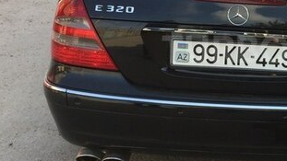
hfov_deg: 30.1
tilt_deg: -17.6
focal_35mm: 67
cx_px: 257
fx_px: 510
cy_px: 49
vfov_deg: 17.9
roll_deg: -2.2
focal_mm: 4.15
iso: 32
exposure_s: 1/488
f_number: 2.2
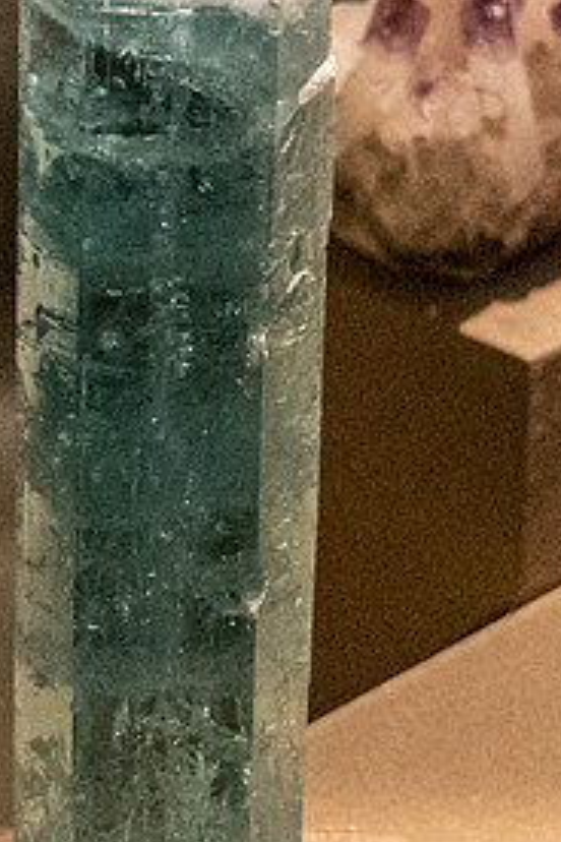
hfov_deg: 7.3
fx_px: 4371
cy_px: 440
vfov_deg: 11.0
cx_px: 7
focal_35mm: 187
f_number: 5
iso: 5000
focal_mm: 61
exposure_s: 1/100
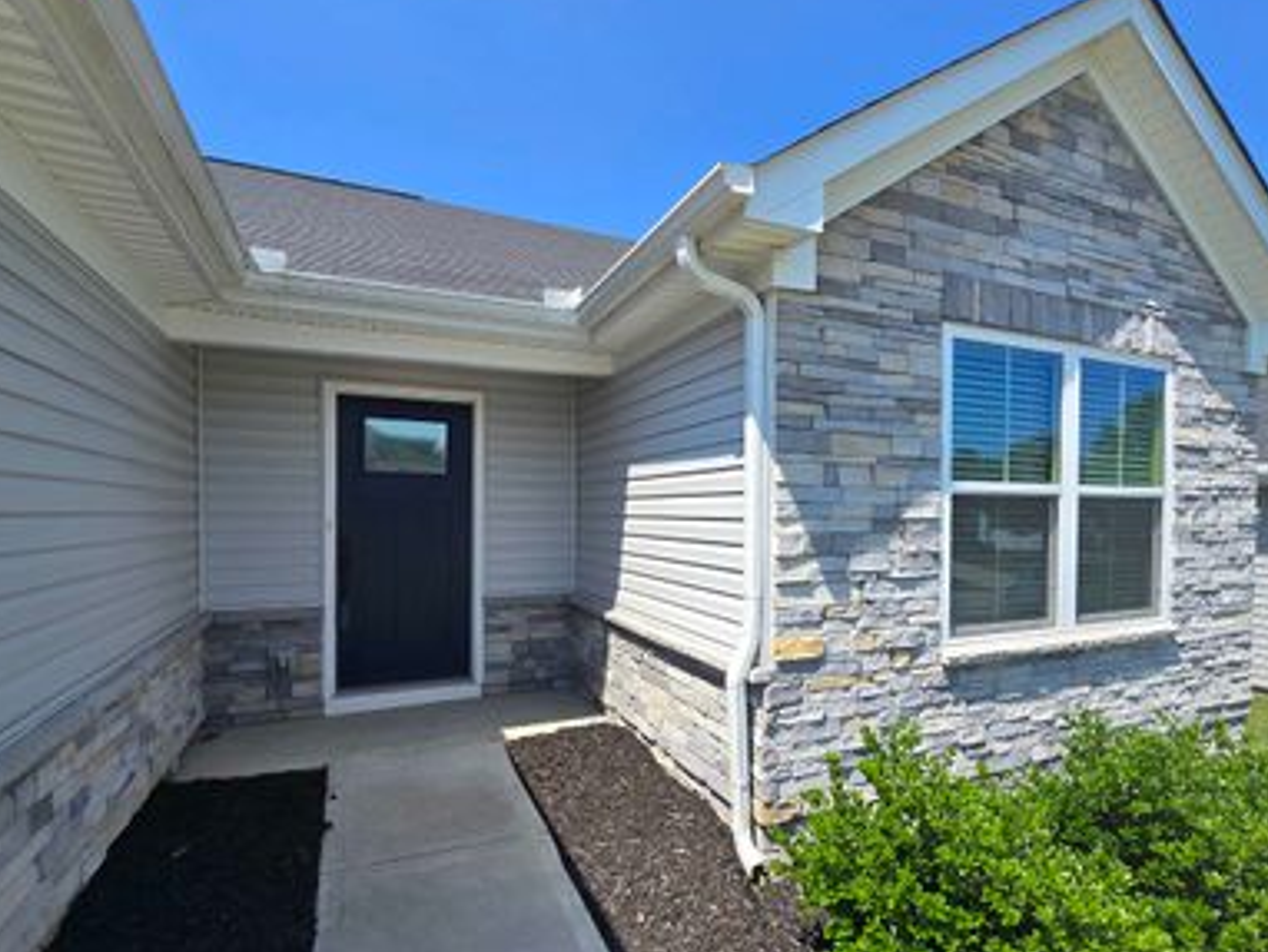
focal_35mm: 17
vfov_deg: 74.6
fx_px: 623
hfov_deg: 90.7
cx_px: 697
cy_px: 519
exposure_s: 1/1476
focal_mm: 2.2
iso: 50
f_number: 2.2
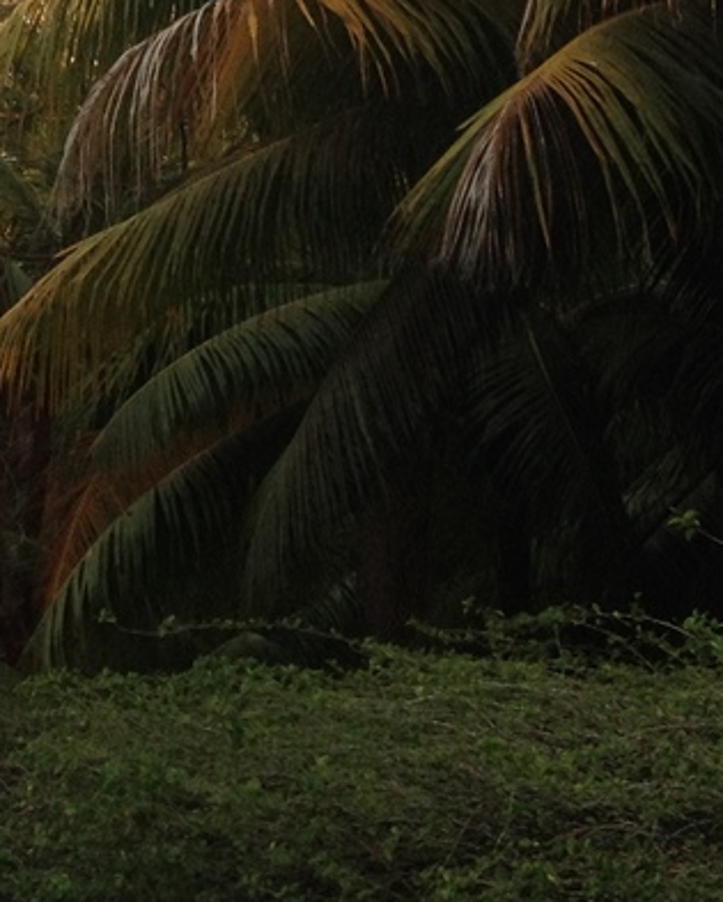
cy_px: 115
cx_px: -1070
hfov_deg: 9.7
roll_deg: +0.5
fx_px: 3714
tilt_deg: +5.3
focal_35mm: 139
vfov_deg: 13.7
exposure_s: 1/137
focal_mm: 4.28
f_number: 2.4
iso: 50
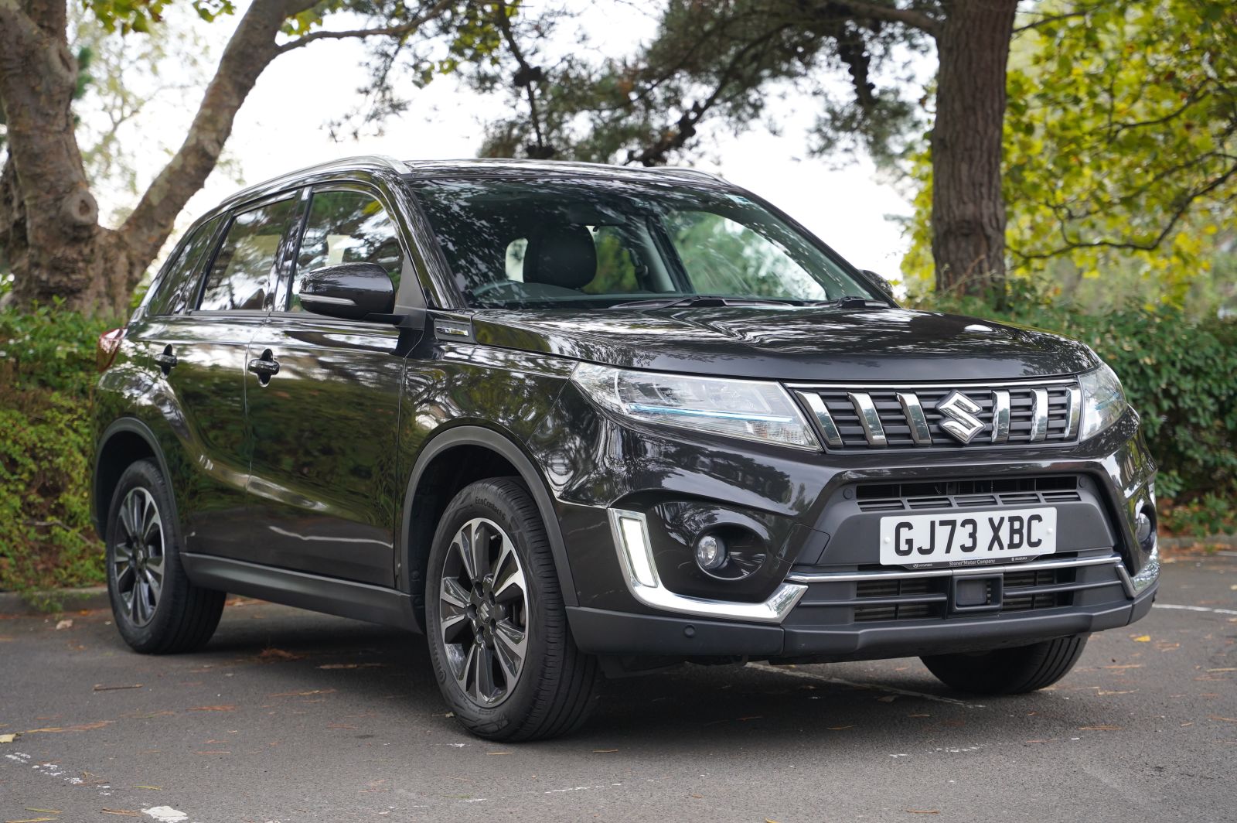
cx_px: 618
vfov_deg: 20.1
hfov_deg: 29.8
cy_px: 412
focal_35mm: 68
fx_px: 2321
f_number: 4
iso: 1000
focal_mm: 67.6
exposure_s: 1/160
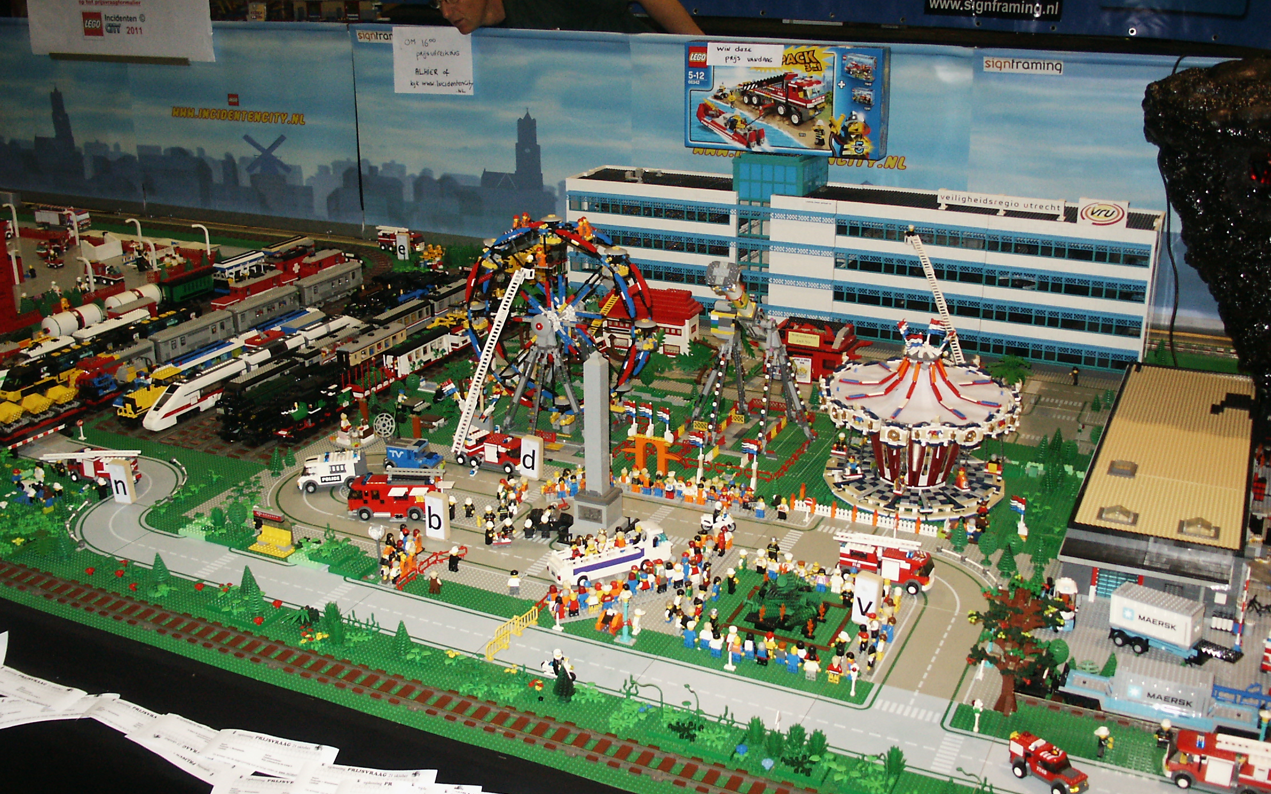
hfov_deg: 51.5
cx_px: 637
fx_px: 1316
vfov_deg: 33.5
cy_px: 349
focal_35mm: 38
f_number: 3
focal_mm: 7.18
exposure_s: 1/45
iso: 200
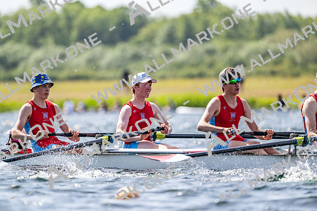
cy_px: 106
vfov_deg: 3.4
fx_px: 3523
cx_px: 158
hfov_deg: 5.2
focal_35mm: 400
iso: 280
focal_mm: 400
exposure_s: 1/2500
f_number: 4.5
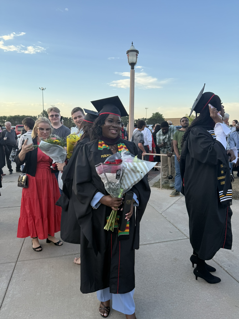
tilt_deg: -8.3
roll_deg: -0.5
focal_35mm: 24
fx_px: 221
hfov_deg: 56.8
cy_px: 160
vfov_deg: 71.6
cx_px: 120
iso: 80
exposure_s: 1/563
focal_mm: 6.76
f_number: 1.78
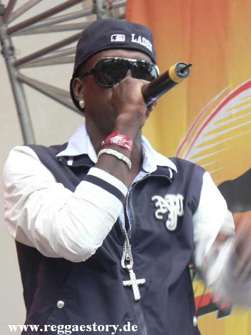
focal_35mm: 192
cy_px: 168
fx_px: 1856
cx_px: 126
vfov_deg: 10.3
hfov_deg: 7.7
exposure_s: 1/30
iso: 100
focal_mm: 32.9
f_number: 3.3
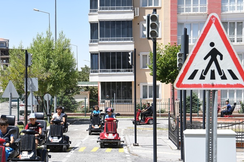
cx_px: 100
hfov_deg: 27.7
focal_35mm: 73
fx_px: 495
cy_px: 92
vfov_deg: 18.6
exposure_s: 1/100
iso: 100
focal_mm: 60
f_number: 11
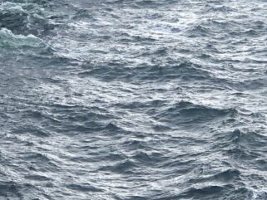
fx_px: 1404
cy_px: 48
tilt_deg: -11.4
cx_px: 106
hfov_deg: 10.9
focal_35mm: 182
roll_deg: -2.1
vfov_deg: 8.2
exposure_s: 1/294
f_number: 2.8
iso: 20
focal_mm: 6.6
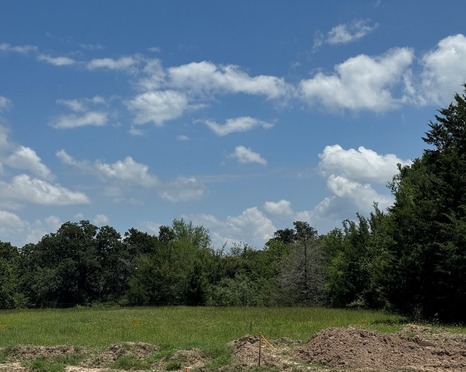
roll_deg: -1.8
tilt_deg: +6.2
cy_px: 178
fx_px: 855
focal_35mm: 62
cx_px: 229
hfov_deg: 30.5
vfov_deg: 24.6
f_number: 1.78
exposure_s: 1/9009
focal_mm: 6.76
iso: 80
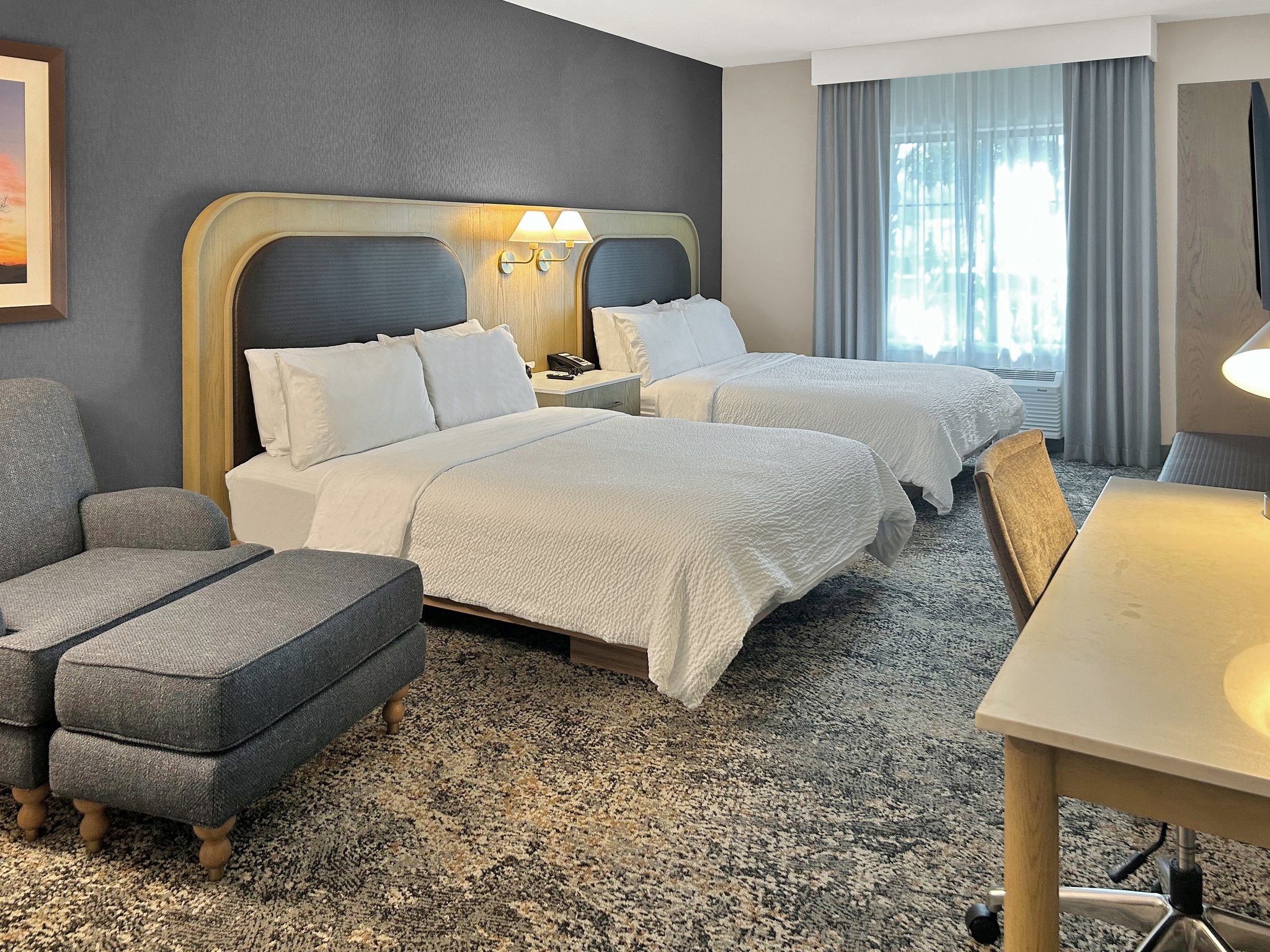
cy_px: 476
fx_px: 954
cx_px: 635
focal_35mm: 26
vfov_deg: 53.1
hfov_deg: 67.3
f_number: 1.5
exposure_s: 1/60
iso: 80
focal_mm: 5.7
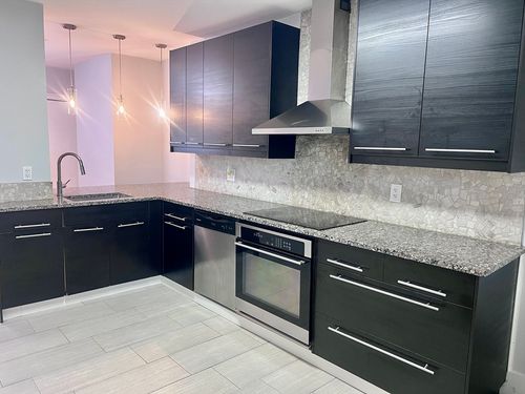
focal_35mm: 26
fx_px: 394
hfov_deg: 67.3
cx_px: 262
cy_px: 197
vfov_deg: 53.1
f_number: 1.5
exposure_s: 1/60
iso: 160
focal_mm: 5.7
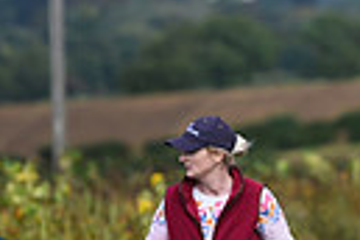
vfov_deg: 1.8
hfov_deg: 2.7
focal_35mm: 762
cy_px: 25
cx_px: 717
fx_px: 7619
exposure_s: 1/640
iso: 140
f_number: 4
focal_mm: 170
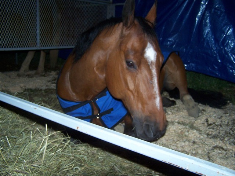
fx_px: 258
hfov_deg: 49.0
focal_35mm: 38
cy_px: 88
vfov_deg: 37.7
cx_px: 118
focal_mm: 6.3
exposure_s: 1/2
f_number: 2.8
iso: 140
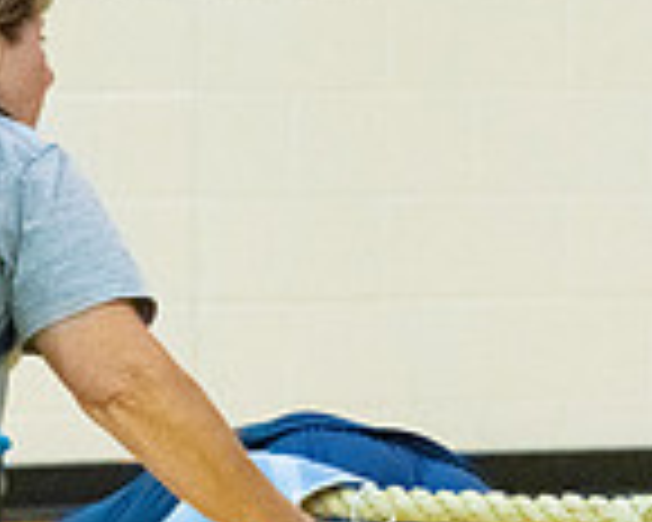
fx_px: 9069
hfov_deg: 4.1
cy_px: 443
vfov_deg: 3.3
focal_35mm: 470
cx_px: 863
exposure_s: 1/640
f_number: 4.5
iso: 6400
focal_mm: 125
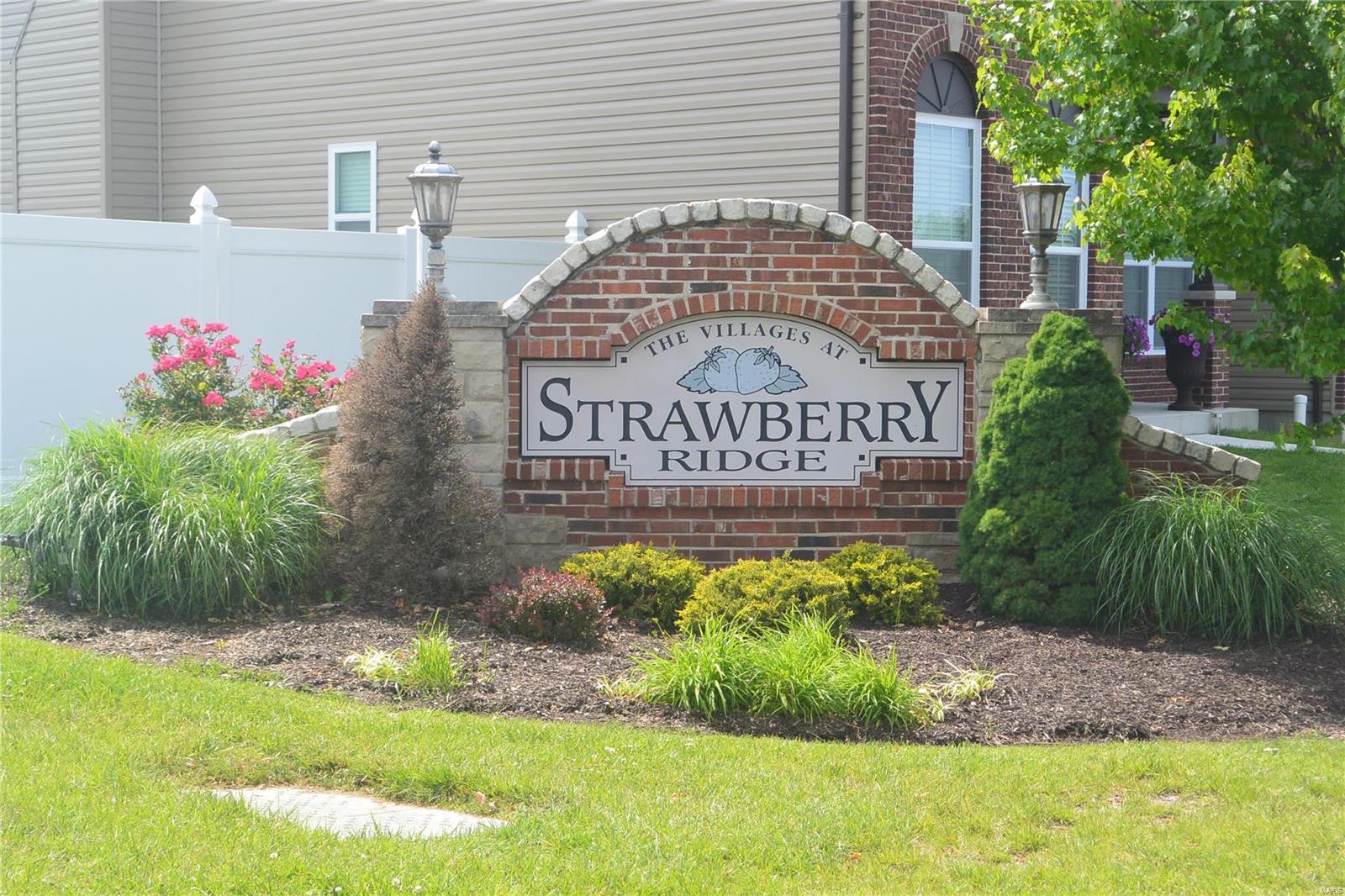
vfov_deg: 23.0
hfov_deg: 33.9
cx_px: 672
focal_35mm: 59
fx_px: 2204
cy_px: 448
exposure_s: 1/320
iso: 160
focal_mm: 21.9
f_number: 5
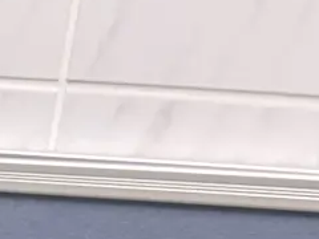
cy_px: 767
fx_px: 1917
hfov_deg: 7.8
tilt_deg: -19.4
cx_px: -728
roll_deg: +0.2
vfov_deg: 6.4
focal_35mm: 208
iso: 100
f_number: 1.6
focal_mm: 5.96
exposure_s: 1/50
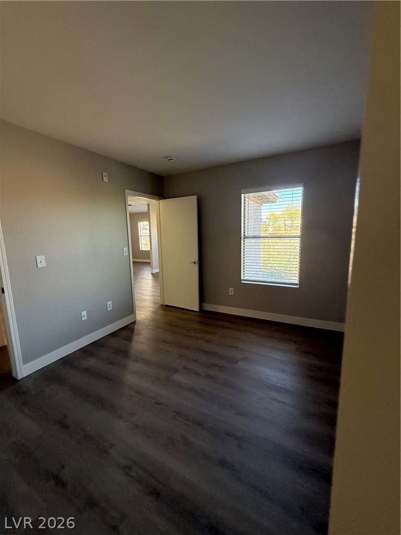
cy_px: 268
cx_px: 200
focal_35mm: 14
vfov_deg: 102.1
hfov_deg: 85.7
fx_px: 216
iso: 160
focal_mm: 2.22
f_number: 2.2
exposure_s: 1/120
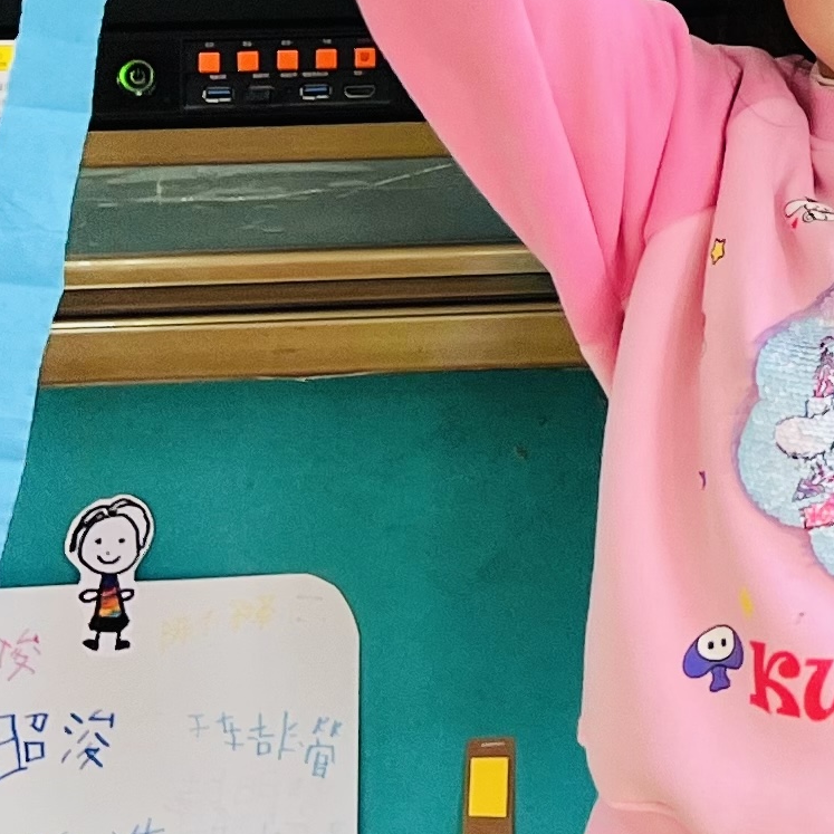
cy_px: -320
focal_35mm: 124
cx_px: 1514
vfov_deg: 13.4
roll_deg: +1.0
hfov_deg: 12.8
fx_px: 3380
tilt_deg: +1.2
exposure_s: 1/90
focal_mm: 5.7
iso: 64
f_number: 1.5
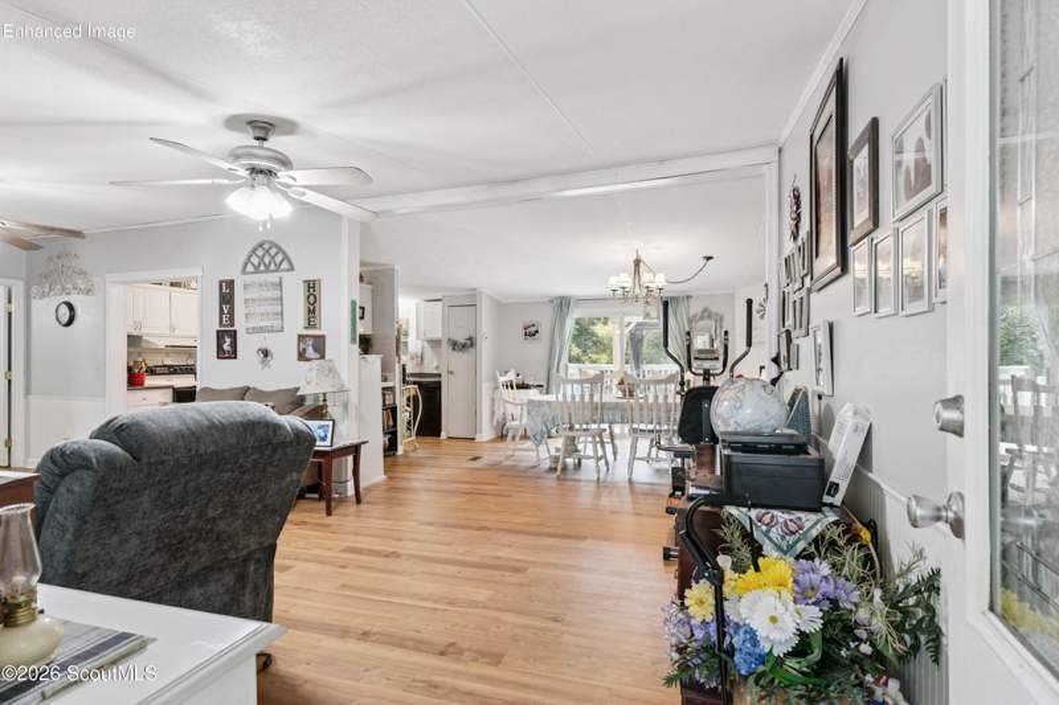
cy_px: 352
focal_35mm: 19
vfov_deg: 64.5
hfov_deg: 86.9
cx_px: 530
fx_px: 559
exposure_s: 1/4
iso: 250
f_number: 8
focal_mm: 19
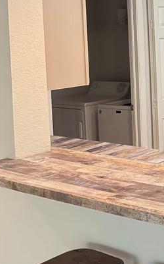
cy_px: 41
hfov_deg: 16.1
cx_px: 316
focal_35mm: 65
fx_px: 466
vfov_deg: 30.5
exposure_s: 1/60
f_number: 1.78
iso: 800
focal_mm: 6.76
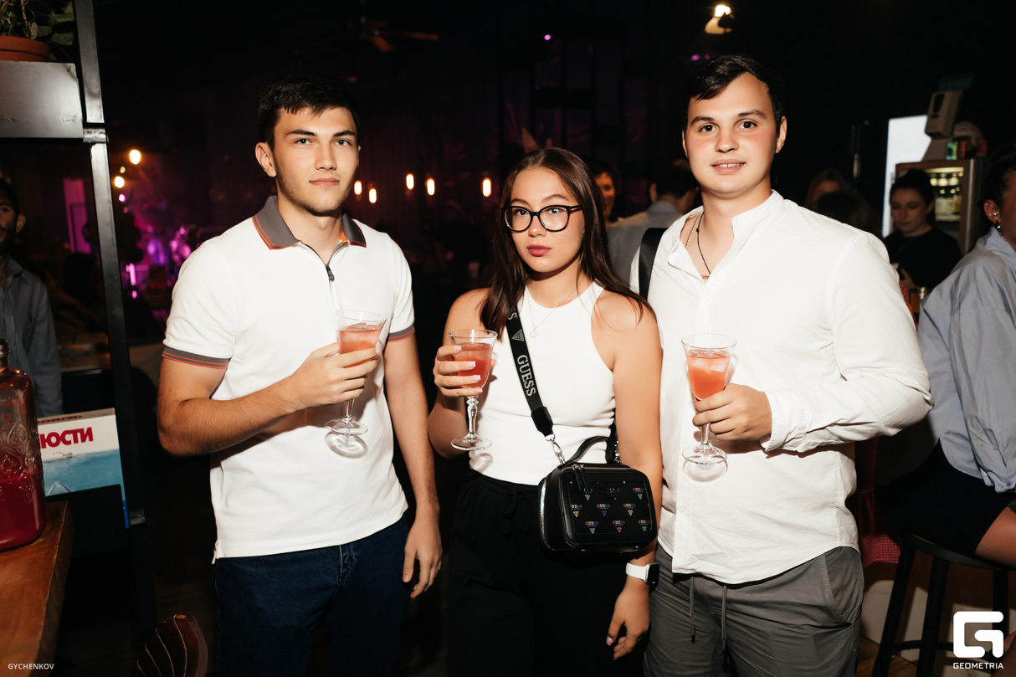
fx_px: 790
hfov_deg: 65.5
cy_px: 338
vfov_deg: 46.4
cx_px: 508
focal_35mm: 28
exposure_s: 1/160
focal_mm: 28
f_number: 2.5
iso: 400
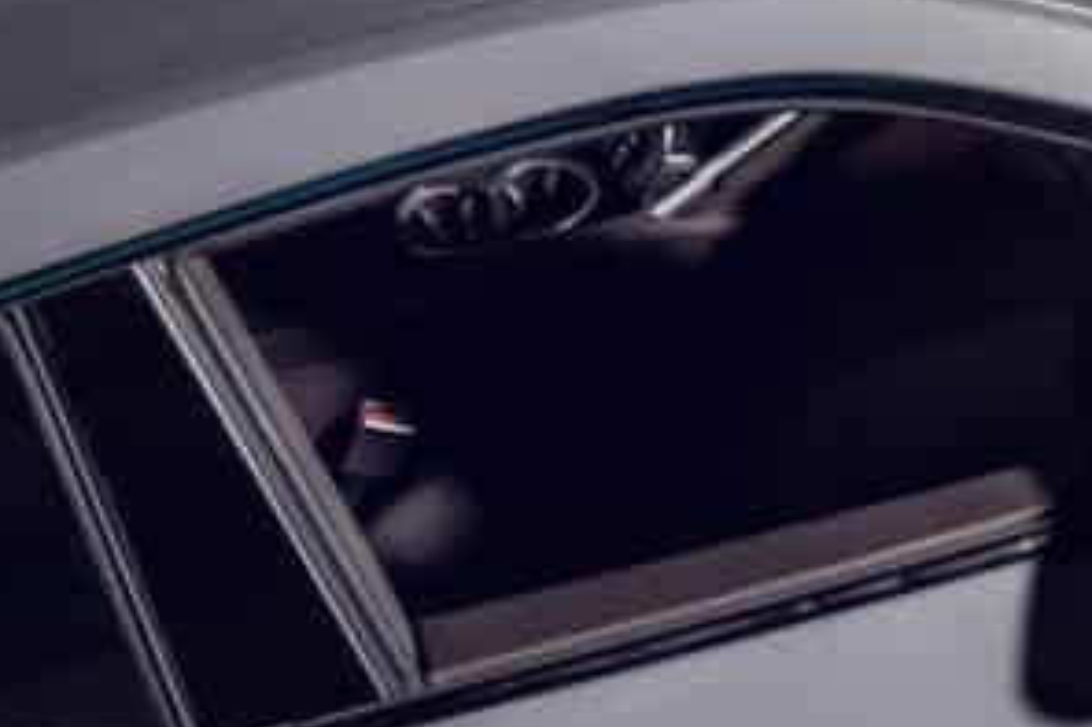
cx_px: 454
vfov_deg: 4.1
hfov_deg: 6.2
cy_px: 367
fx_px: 10065
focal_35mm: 332
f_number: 4.5
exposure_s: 1/100
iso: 100
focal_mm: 48
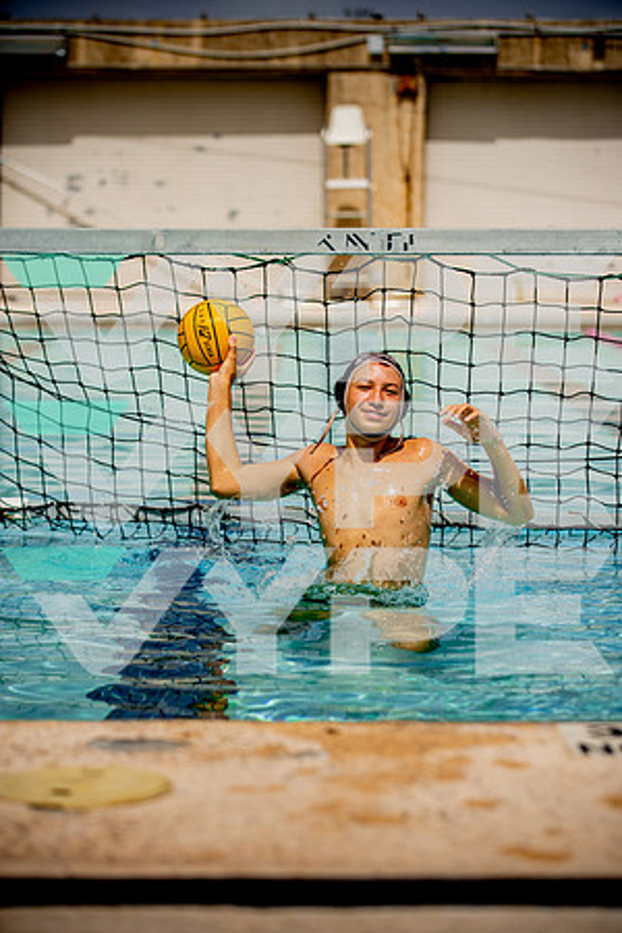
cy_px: 466
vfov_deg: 20.0
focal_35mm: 102
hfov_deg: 13.4
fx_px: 2643
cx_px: 311
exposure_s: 1/1250
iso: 50
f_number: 3.5
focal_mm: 102
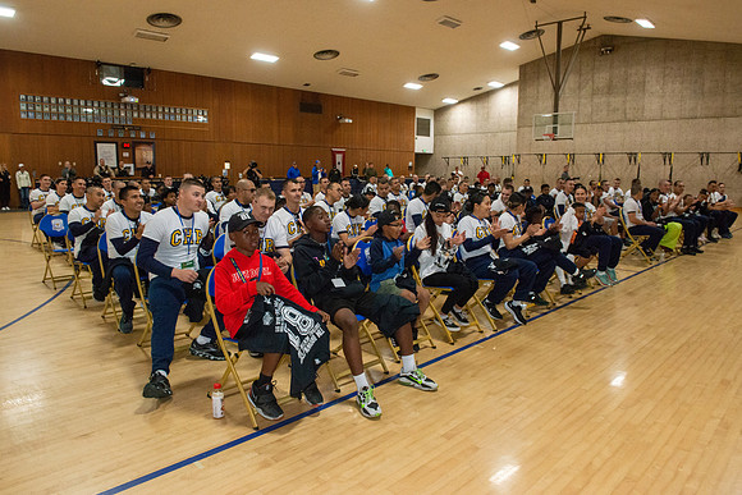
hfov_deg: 73.1
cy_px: 248
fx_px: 501
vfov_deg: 52.6
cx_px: 371
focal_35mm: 24
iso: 5600
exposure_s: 1/60
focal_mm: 24
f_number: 8
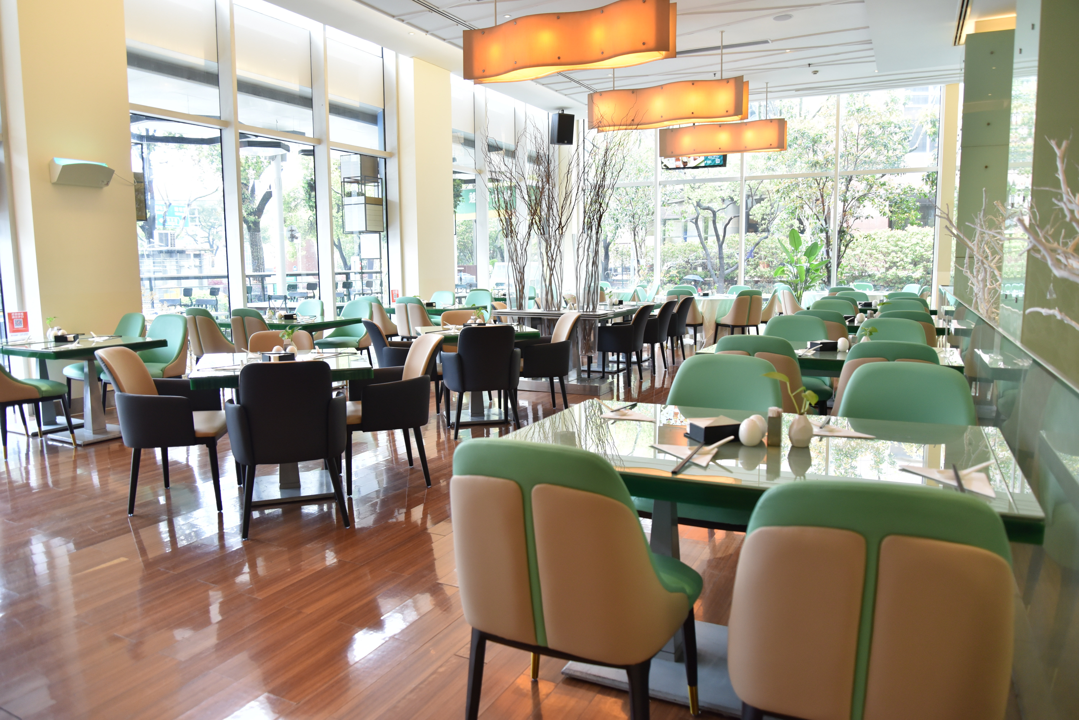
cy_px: 360
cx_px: 540
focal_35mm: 24
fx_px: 720
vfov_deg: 53.2
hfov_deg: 73.7
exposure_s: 1/60
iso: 1000
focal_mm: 24
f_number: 4
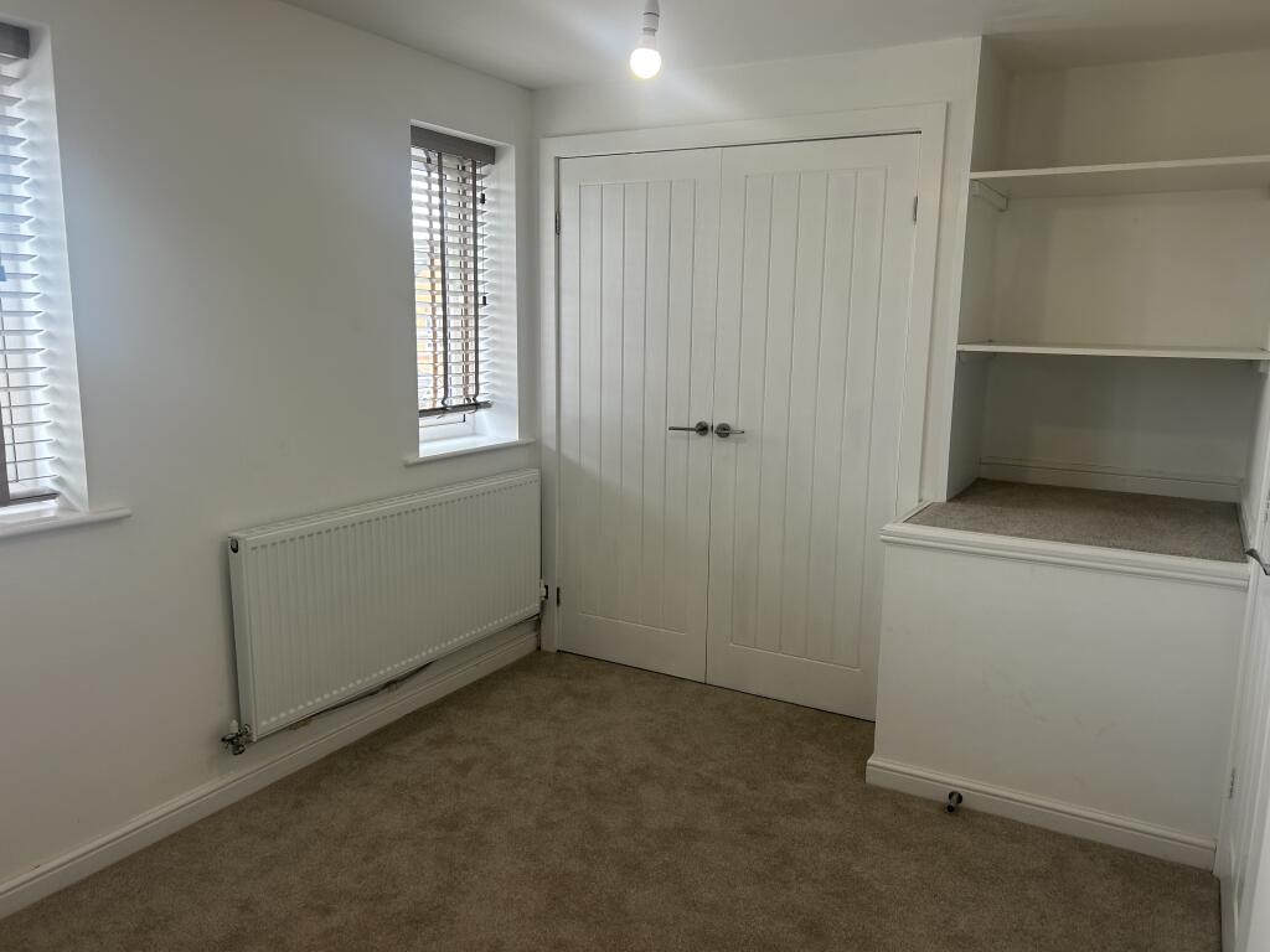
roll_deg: -0.4
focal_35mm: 26
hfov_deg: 67.3
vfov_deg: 53.1
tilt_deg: -9.5
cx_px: 635
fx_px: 954
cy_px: 476
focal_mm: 5.7
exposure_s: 1/100
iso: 50
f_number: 1.5
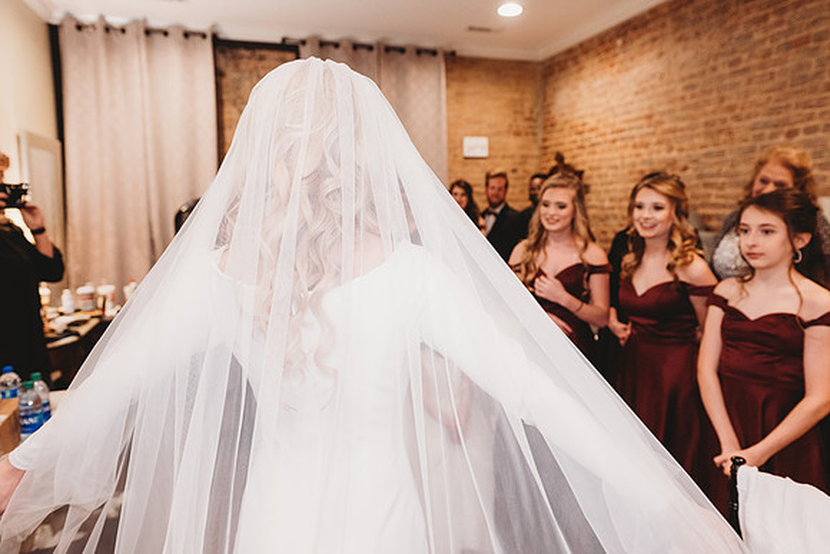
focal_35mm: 24
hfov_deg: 73.7
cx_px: 415
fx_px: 553
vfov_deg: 53.2
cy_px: 277
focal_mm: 24
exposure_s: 1/125
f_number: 2.8
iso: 1600
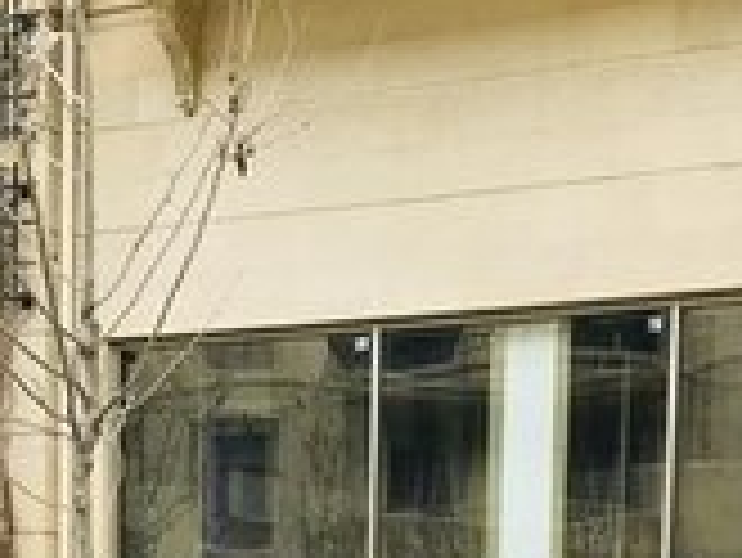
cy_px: 1015
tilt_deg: -6.4
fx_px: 2402
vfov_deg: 12.1
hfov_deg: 17.5
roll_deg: -1.6
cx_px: 432
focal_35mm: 112
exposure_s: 1/591
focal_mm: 3.99
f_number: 1.8
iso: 20
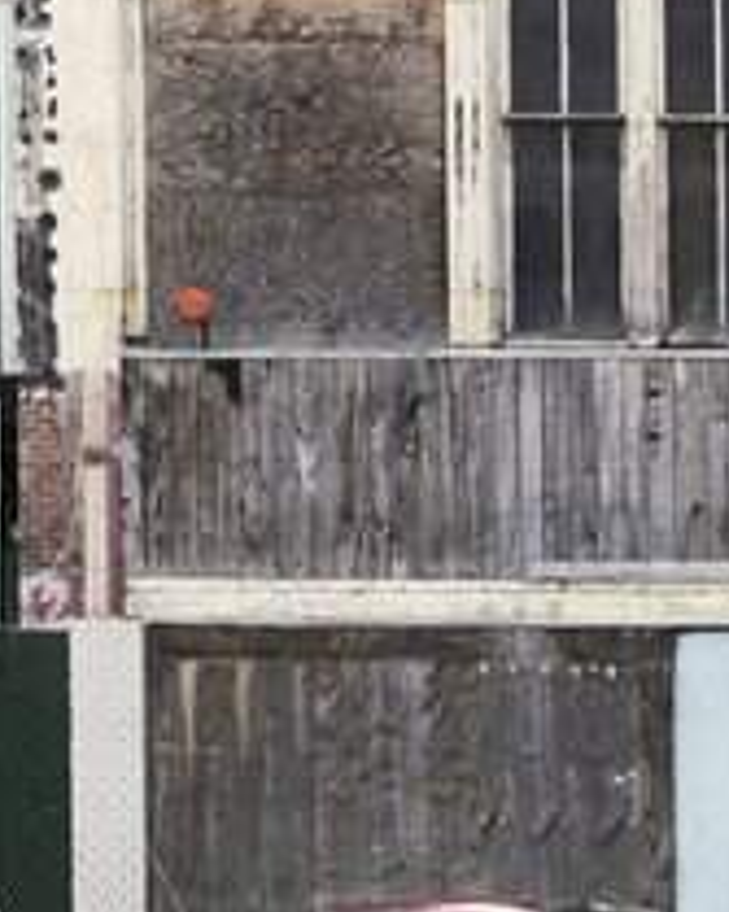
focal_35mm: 178
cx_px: 930
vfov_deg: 10.8
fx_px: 4804
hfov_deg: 8.6
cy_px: 281
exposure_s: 1/80
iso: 500
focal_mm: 22
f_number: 11
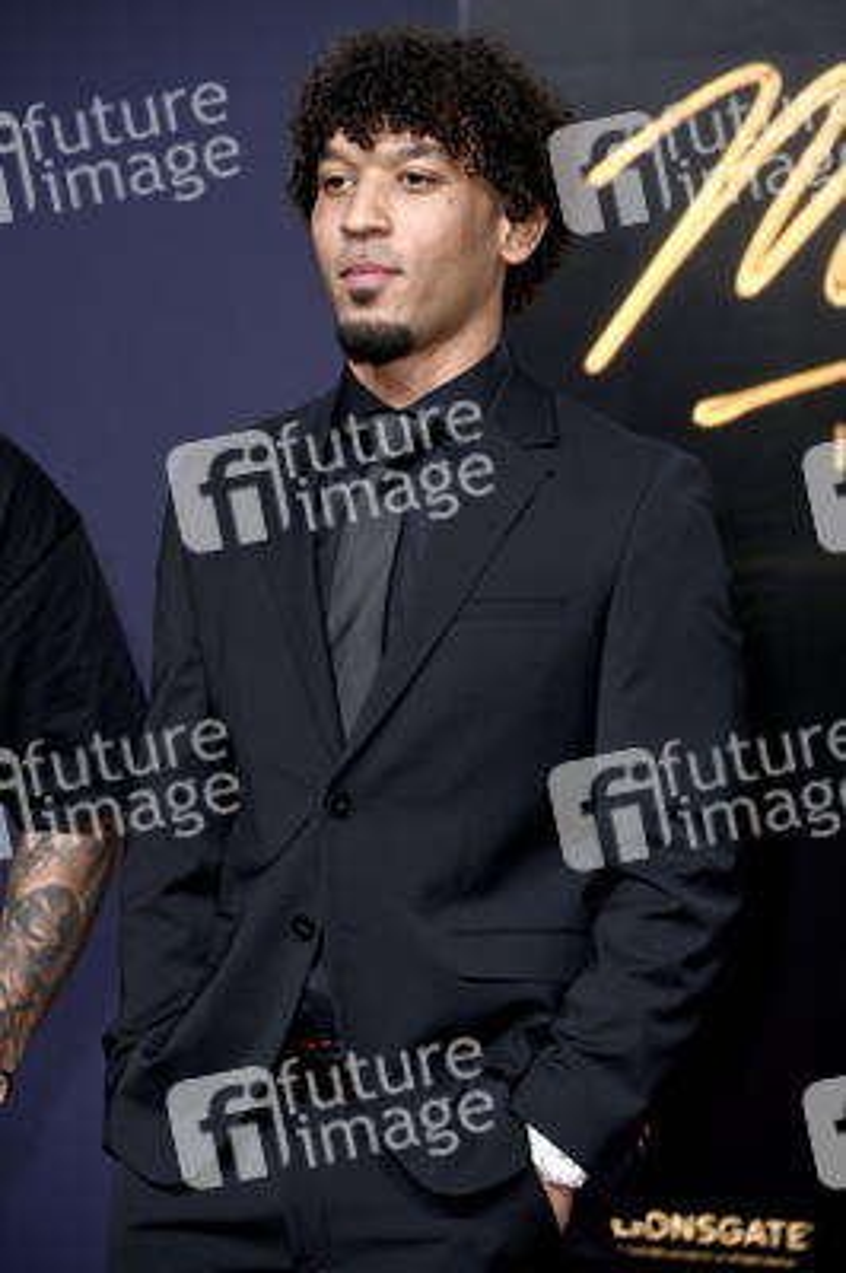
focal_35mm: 160
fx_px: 5649
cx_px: 423
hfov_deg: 8.6
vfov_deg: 12.8
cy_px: 636
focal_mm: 160
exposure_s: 1/250
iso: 400
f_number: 6.3
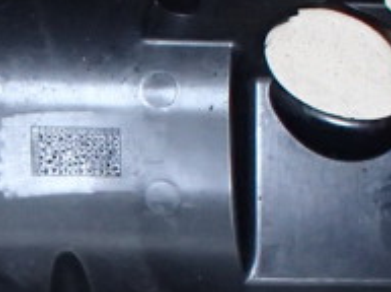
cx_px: -79
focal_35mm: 93
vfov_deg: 15.7
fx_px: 1049
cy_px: 234
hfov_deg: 19.8
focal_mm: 5
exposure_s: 1/15
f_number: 3.9
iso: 800
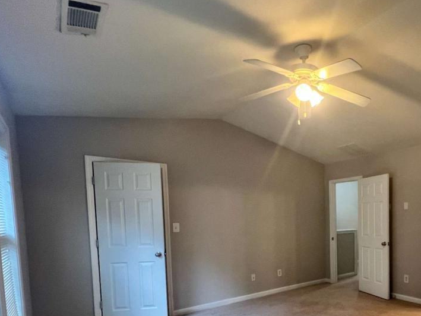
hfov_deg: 69.3
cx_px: 334
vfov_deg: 58.1
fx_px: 268
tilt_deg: -4.2
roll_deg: +0.8
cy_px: 235
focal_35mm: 22
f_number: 1.8
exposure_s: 1/60
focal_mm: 1.57
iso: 250
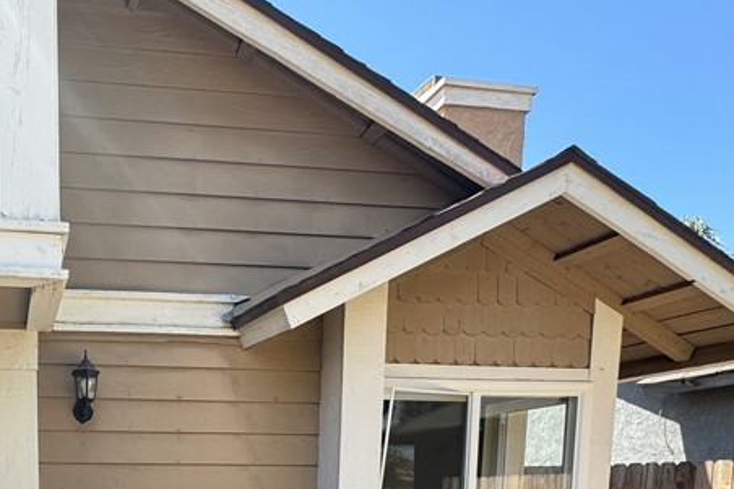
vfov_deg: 33.6
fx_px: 673
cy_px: 565
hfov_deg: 51.9
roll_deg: +1.1
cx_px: 102
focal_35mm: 33
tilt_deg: -6.5
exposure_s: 1/383
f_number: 2.2
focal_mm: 2.22
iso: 40
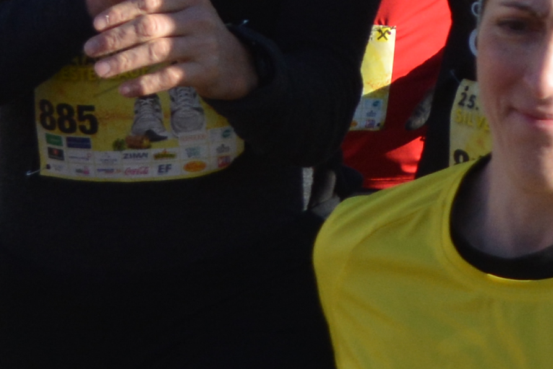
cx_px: 1130
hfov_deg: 5.9
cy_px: -513
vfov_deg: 3.9
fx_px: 5269
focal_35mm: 343
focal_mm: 34
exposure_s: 1/1600
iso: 400
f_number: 5.6
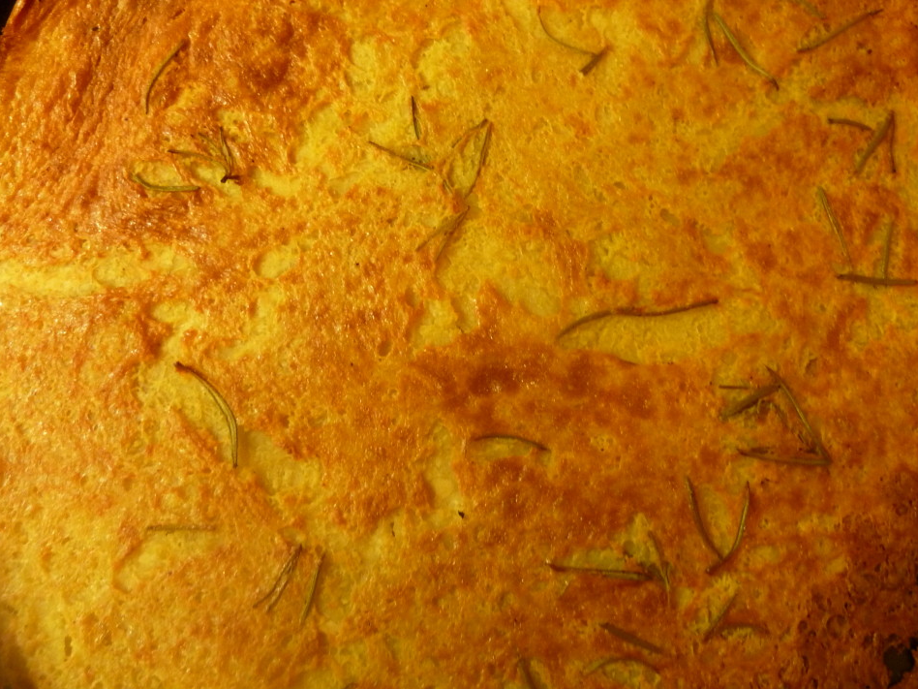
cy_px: 364
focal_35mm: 27
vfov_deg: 51.3
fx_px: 716
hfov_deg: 65.3
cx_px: 486
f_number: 3.3
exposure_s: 1/6
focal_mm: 4.1
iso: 400
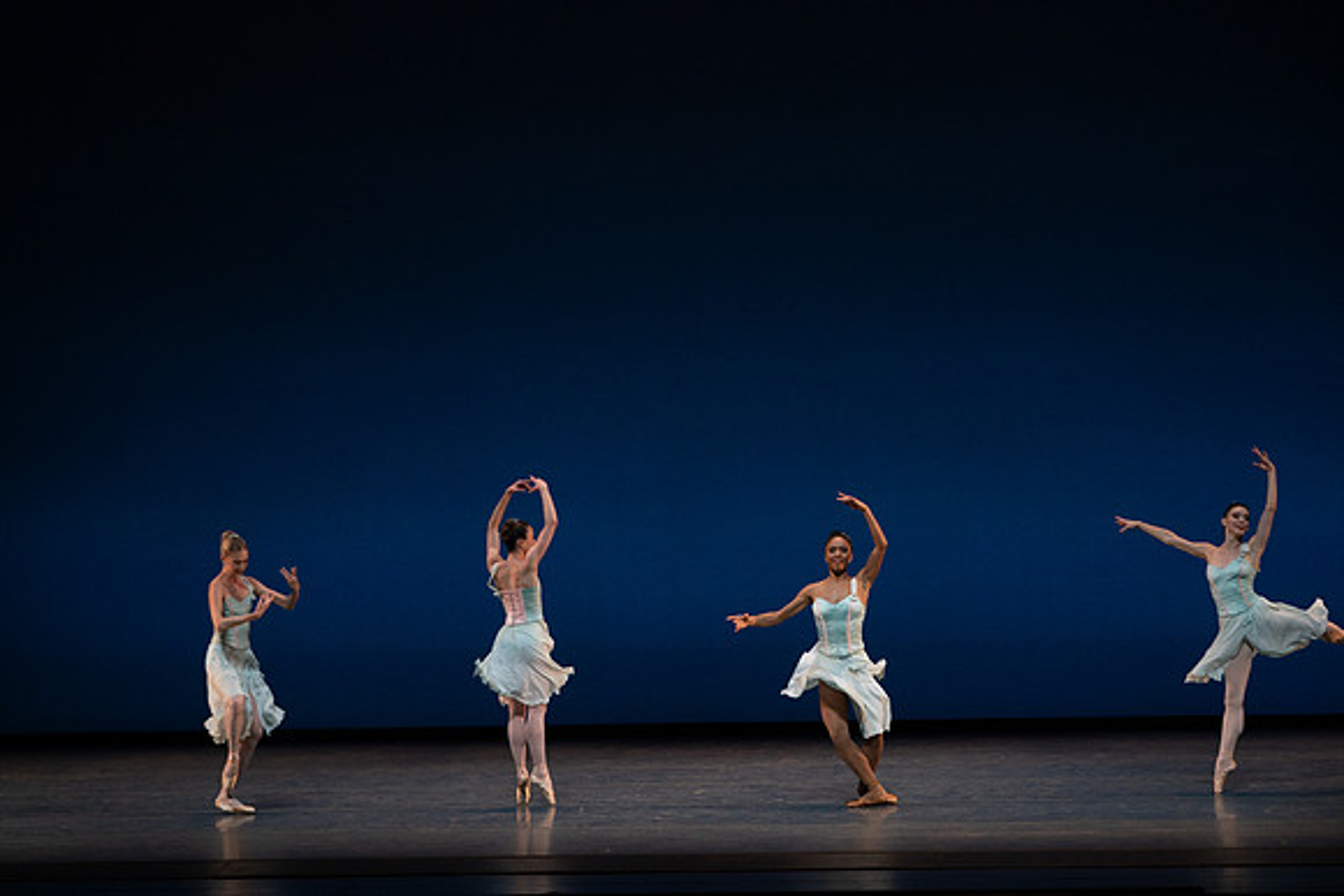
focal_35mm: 109
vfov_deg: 12.6
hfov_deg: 18.8
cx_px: 672
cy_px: 448
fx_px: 4070
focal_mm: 109
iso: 3200
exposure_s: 1/500
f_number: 8
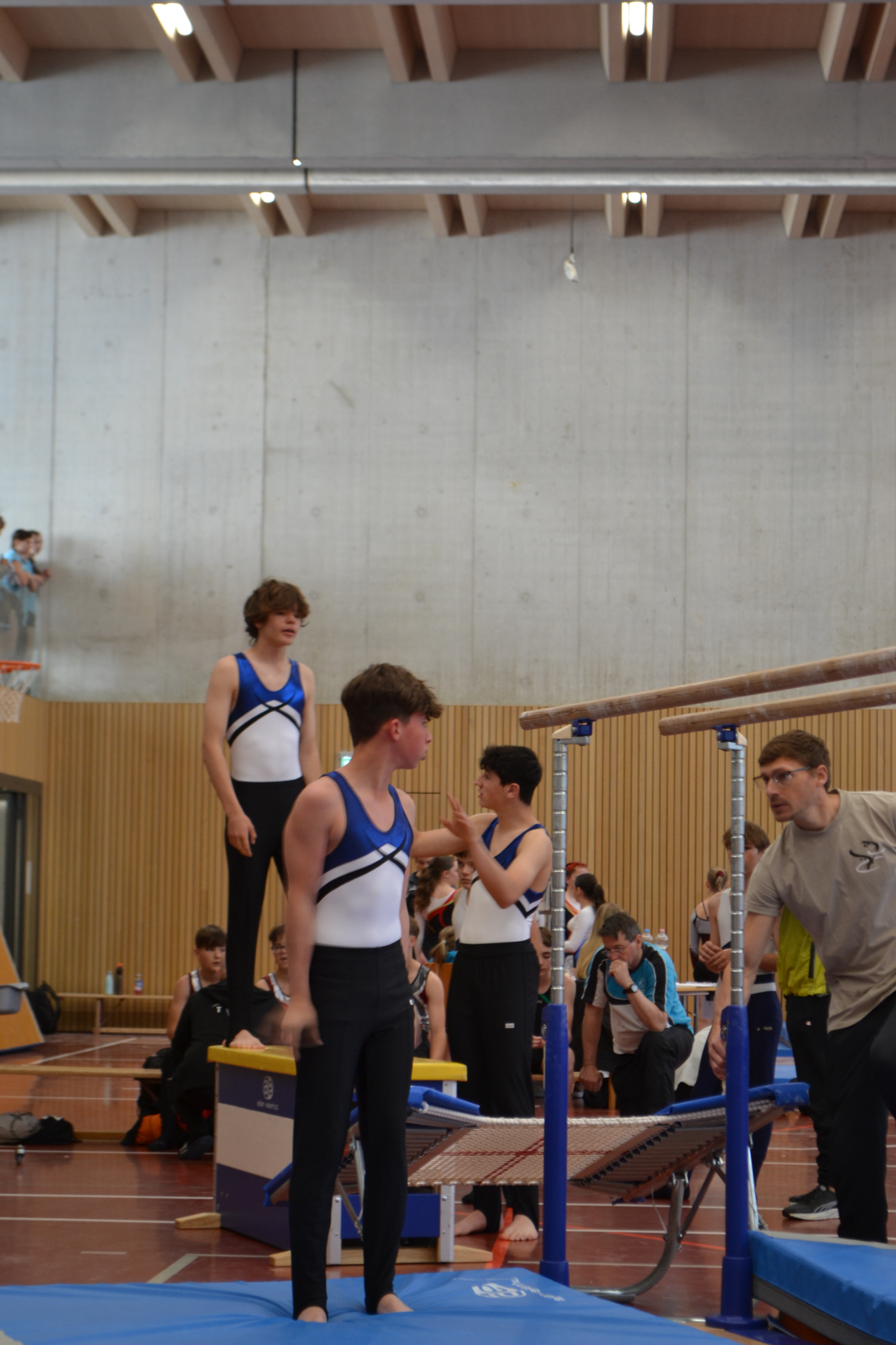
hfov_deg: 17.5
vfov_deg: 26.0
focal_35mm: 78
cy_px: 672
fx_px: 2912
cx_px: 448
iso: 400
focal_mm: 52
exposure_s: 1/20
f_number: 5.6
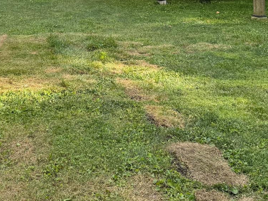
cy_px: -56
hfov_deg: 29.5
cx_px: 75
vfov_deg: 20.7
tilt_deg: +1.6
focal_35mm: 65
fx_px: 503
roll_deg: -1.3
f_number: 1.78
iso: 100
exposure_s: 1/1585
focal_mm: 6.76
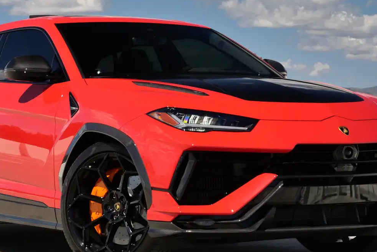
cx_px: 151
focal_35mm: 134
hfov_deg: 15.3
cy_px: 87
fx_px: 1403
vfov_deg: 10.2
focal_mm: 39
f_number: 5.4
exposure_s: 1/3200
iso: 640
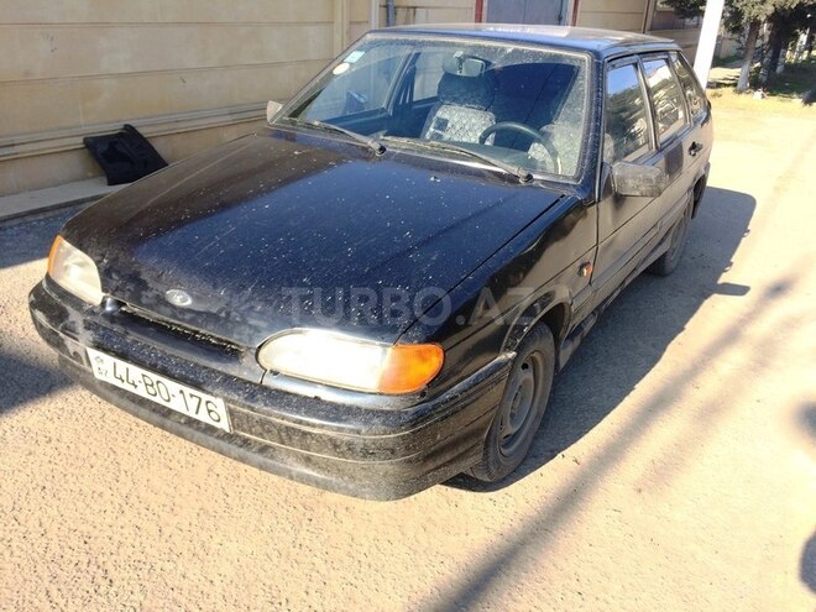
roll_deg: -1.6
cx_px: 408
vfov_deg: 48.2
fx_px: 684
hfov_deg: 61.7
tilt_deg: -22.7
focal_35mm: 29
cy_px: 306
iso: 32
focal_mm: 4.15
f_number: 2.2
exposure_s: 1/570
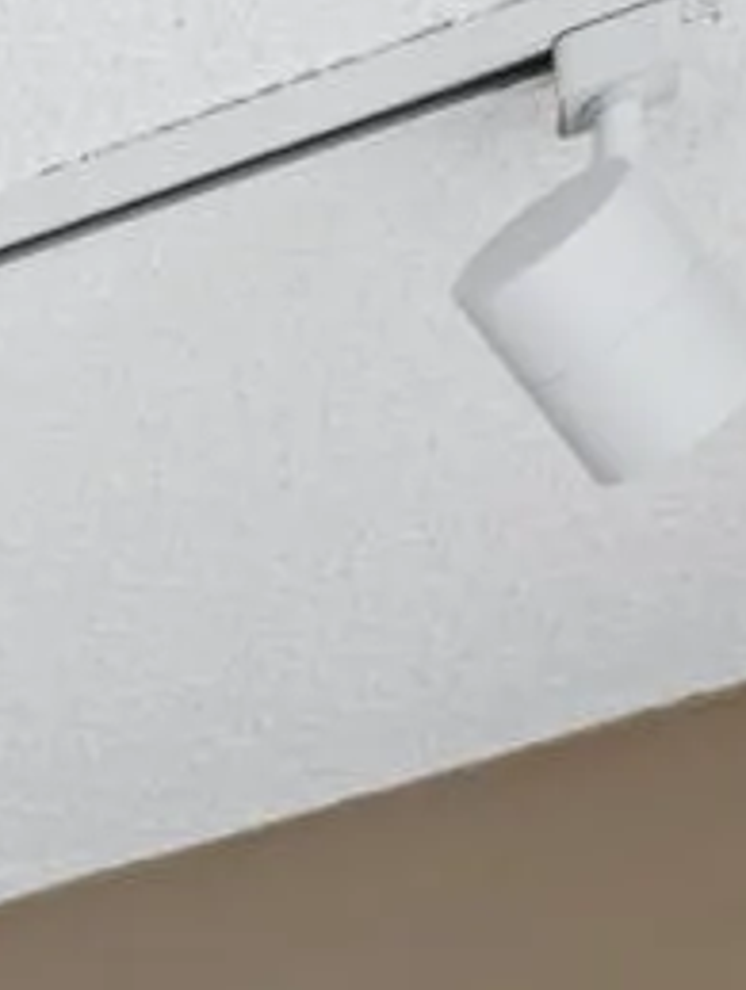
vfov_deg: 8.1
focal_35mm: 178
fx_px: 5102
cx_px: -3829
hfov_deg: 5.0
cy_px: 3612
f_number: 9
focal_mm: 16
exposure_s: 1/1.25
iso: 125
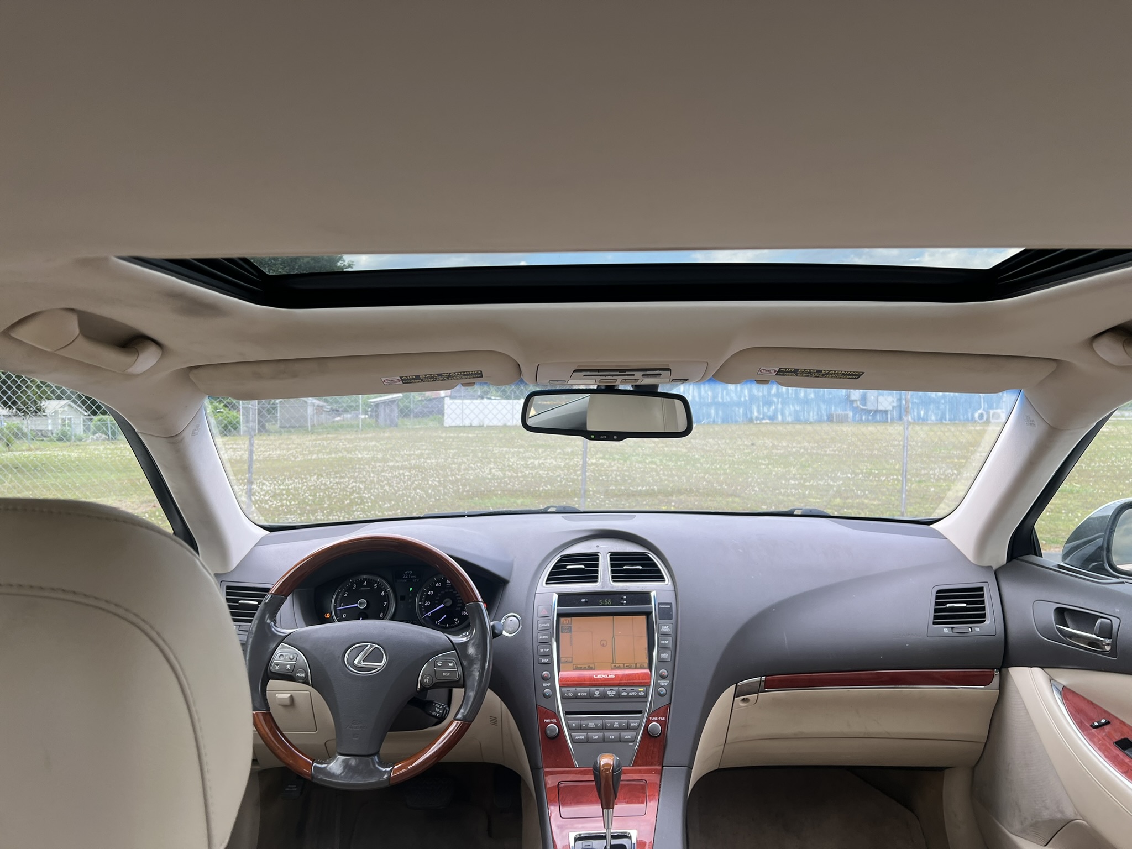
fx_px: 850
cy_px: 424
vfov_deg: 53.1
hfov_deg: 67.3
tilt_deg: -2.3
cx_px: 566
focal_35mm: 26
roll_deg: +0.6
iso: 32
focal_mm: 5.7
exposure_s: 1/139
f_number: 1.5
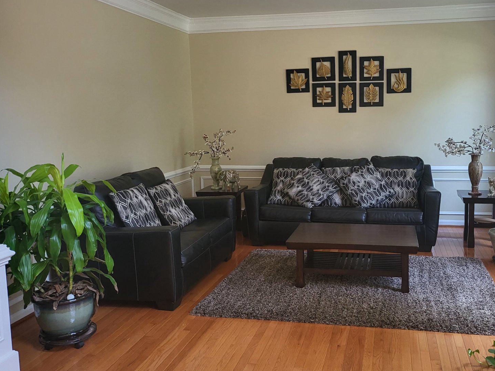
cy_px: 162
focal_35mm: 34
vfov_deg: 41.7
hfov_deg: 53.4
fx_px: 486
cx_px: 309
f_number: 1.8
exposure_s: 1/120
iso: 250
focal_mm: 5
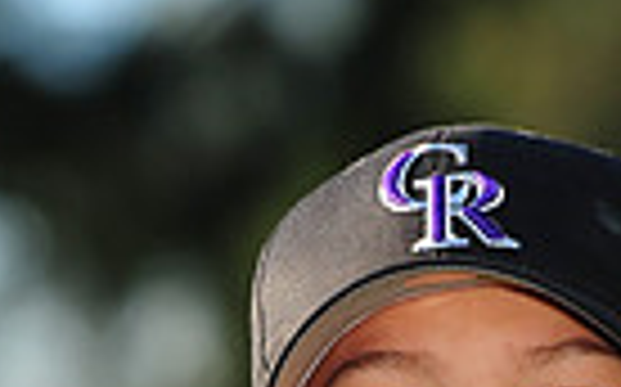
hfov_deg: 3.8
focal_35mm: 557
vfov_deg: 2.3
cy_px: 742
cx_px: 486
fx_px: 9419
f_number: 4.5
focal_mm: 130
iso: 200
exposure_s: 1/640
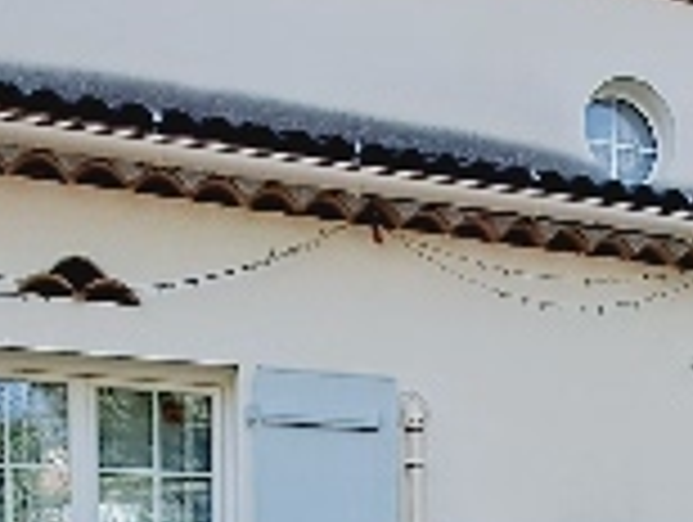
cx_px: 558
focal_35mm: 54
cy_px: 662
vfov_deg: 24.1
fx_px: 1083
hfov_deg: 34.4
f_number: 2.2
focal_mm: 1.42
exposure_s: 1/1290
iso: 40
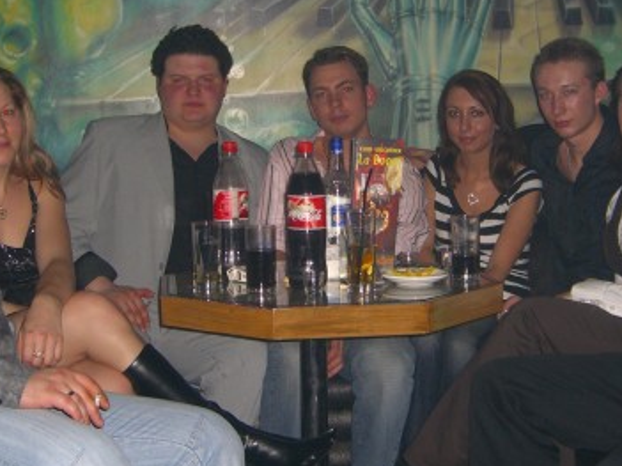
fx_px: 1168
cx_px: 333
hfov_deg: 29.8
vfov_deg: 22.5
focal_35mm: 65
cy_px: 193
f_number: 2.8
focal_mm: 7.9
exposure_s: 1/60
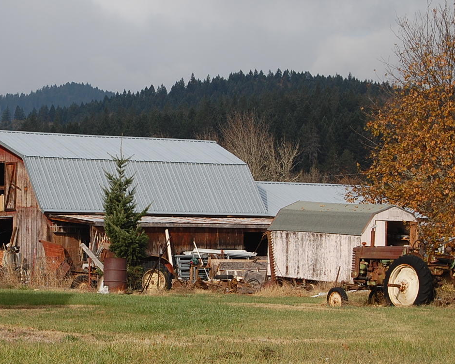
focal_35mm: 124
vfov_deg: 12.5
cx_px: 126
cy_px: 196
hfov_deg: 15.5
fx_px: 1666
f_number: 10
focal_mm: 55
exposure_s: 1/250
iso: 220
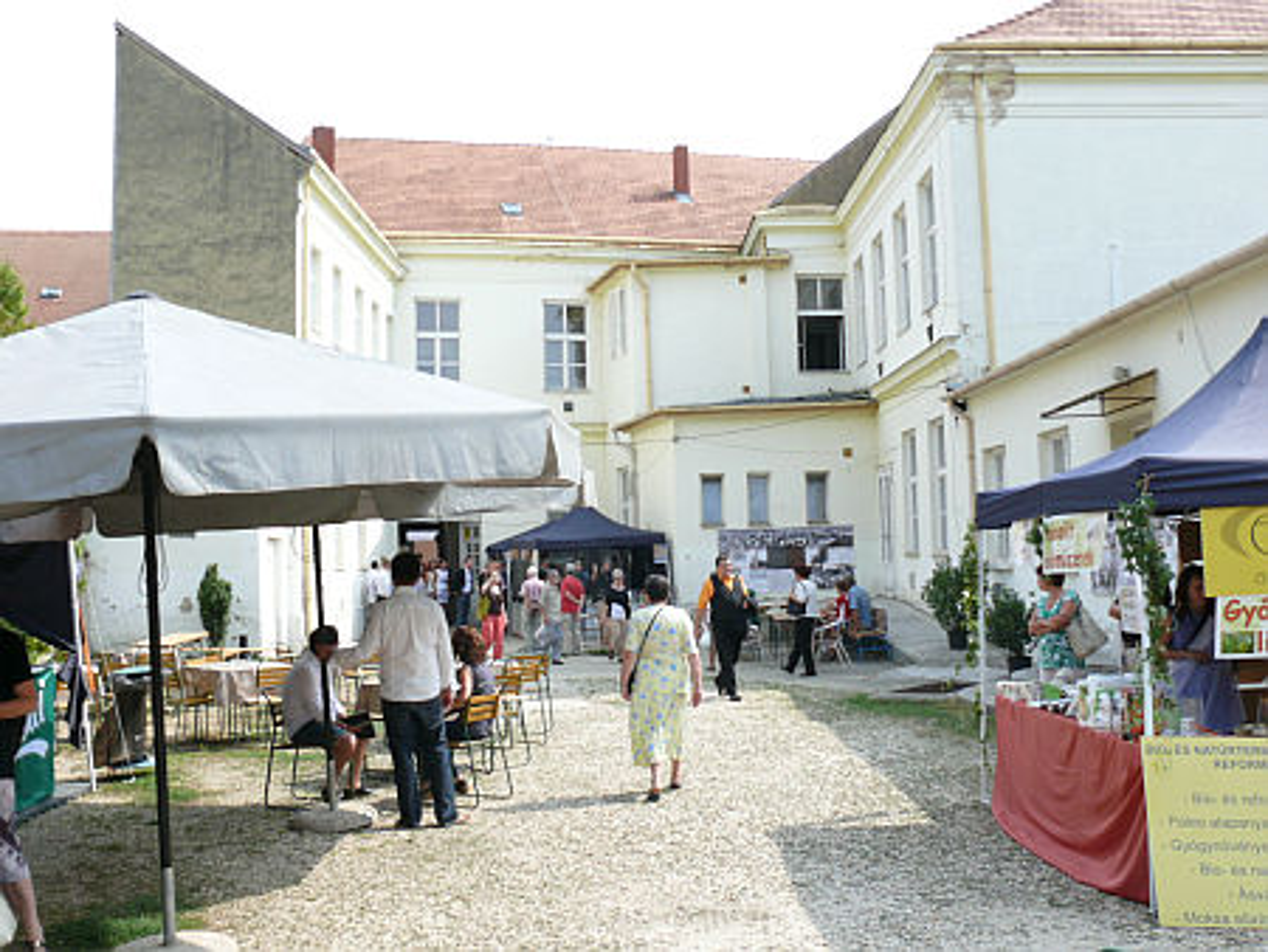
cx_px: 634
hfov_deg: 52.6
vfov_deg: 40.7
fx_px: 1283
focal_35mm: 35
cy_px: 476
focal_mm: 7.4
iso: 100
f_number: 5.6
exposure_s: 1/200
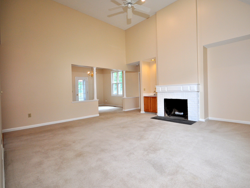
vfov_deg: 74.7
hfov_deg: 90.7
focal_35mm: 17
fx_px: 123
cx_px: 138
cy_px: 90
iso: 400
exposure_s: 1/125
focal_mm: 10
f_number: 4
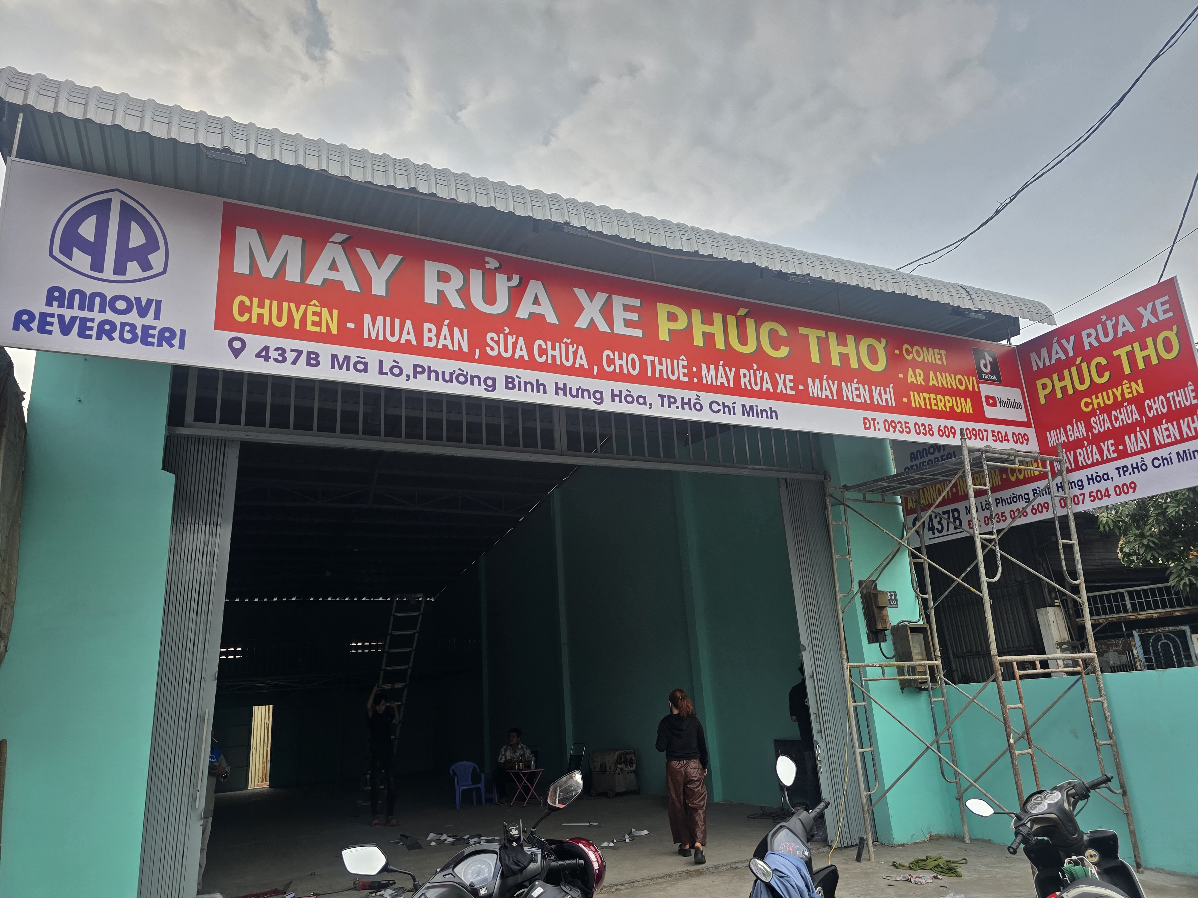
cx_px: 599
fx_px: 796
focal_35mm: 23
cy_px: 449
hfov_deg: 73.9
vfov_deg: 58.9
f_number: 1.7
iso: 12
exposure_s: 1/214
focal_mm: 6.3
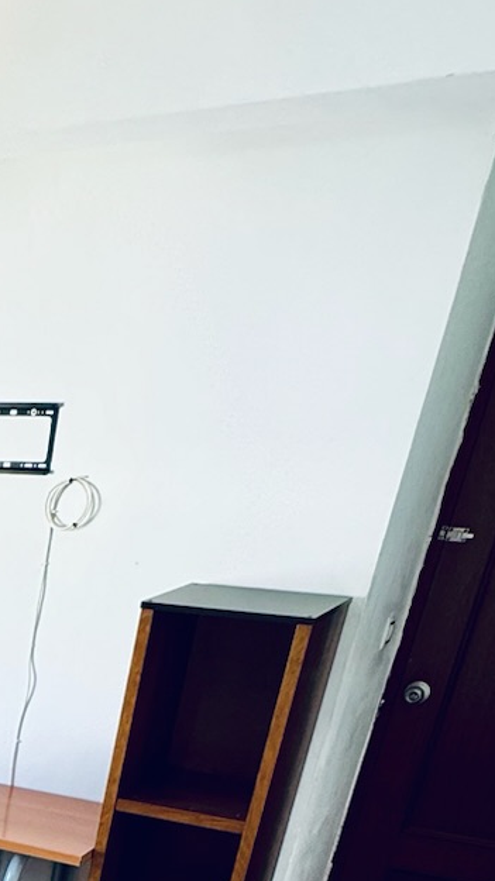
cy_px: 1057
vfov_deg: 33.6
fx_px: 1168
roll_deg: +0.0
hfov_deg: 19.4
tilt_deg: -28.2
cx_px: -333
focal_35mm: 50
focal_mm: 2.22
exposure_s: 1/100
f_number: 2.2
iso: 200
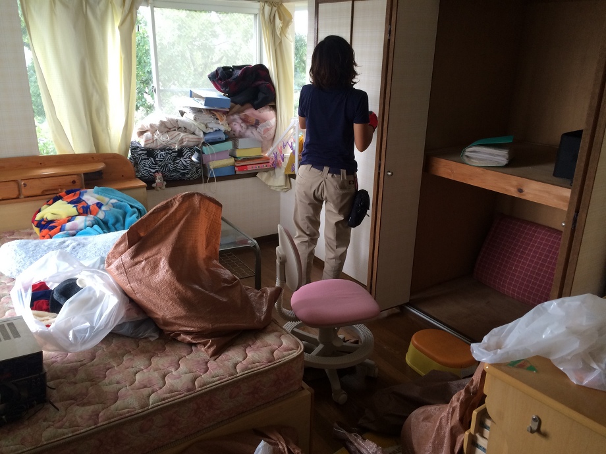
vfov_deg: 46.8
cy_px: 227
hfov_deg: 60.0
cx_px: 303
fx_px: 525
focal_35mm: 30
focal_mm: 4.12
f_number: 2.2
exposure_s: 1/30
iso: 50
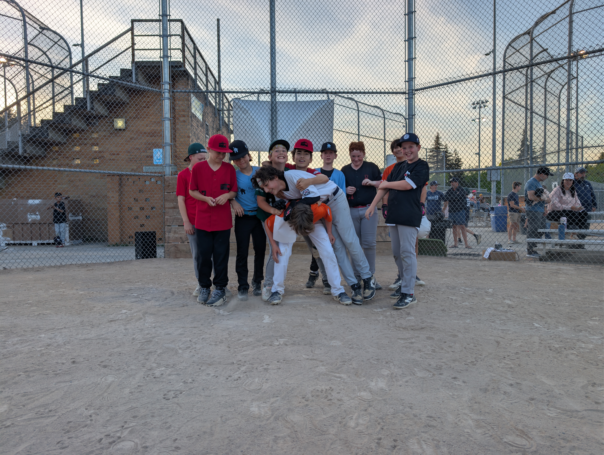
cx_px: 302
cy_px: 228
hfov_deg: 71.5
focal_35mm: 24
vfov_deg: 56.9
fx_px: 419
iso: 19
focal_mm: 6.9
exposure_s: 1/243
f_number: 1.68
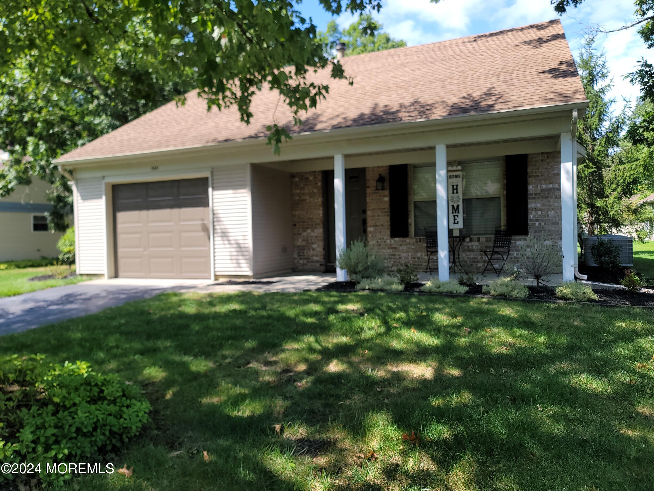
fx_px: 472
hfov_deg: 69.4
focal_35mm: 25
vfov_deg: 54.9
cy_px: 246
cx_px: 327
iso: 20
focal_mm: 7
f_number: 1.8
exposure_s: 1/333
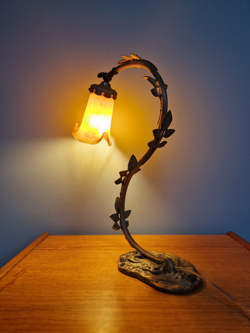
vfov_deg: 73.9
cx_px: 125
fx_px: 221
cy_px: 166
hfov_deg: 58.9
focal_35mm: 23
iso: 100
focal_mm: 5.4
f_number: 1.8
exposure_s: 1/100
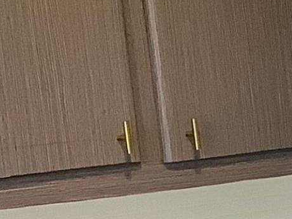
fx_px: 1636
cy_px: 280
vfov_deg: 7.6
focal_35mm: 194
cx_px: 432
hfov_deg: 9.9
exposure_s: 1/100
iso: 100
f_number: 2.4
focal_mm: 3.3
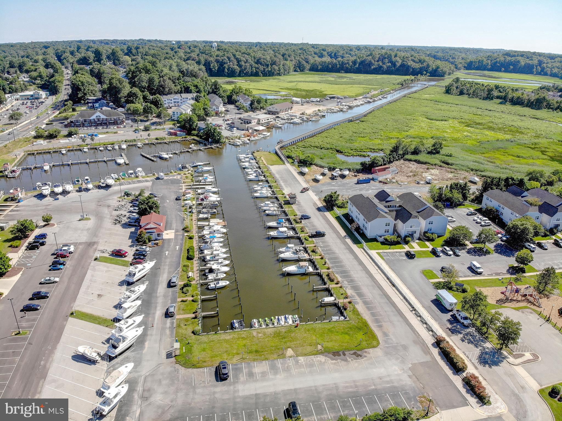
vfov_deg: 56.8
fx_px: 389
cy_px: 210
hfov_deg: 71.6
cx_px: 281
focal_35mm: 24
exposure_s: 1/1008
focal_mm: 4.5
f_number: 2.8
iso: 109
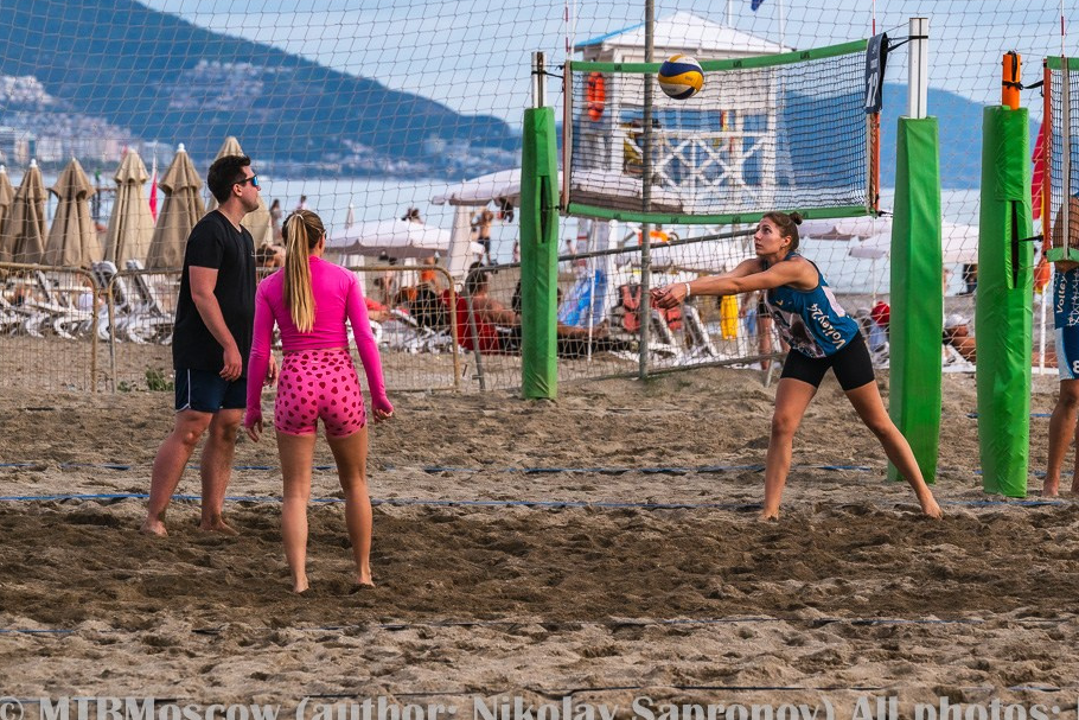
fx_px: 6744
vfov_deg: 6.1
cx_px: 738
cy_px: 241
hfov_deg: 9.1
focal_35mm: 225
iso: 400
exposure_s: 1/1000
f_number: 7.1
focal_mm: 160
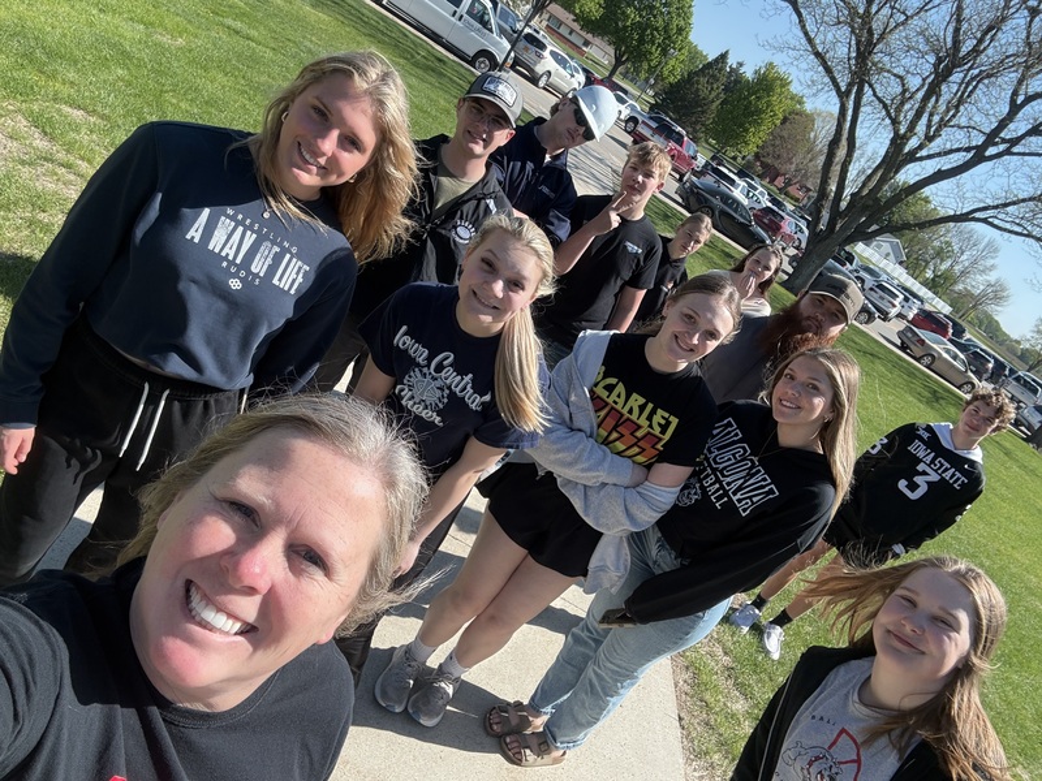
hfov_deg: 73.9
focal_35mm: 23
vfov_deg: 58.9
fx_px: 692
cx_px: 521
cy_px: 390
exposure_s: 1/964
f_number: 1.9
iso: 25
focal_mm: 2.69
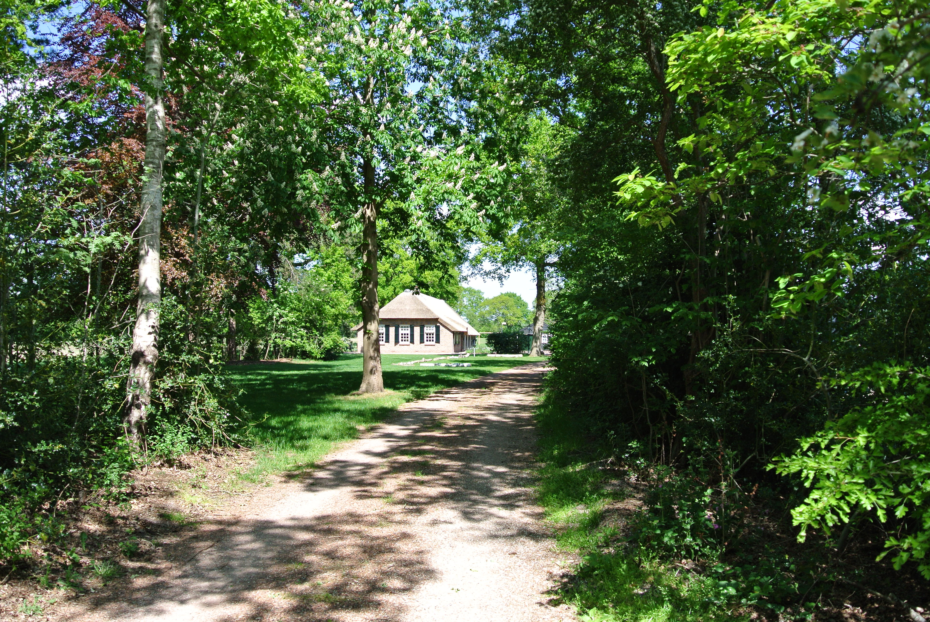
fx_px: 828
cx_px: 465
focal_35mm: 32
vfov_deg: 41.2
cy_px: 311
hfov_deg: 58.7
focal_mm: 12.2
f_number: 4
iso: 100
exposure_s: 1/250
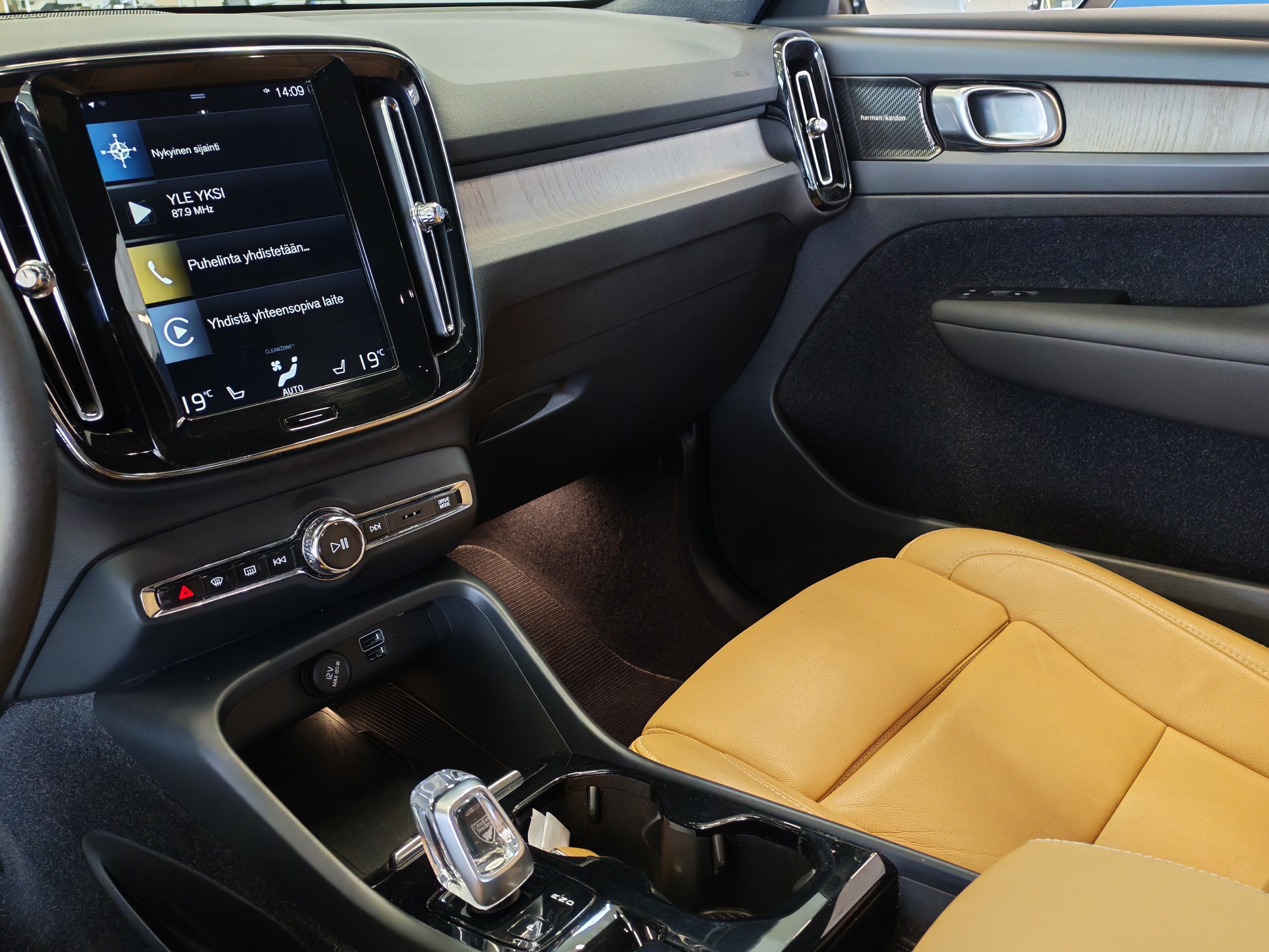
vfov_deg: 42.9
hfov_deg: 55.4
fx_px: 1210
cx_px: 634
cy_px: 476
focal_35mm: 33
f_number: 1.9
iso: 1359
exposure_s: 1/50
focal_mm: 6.12
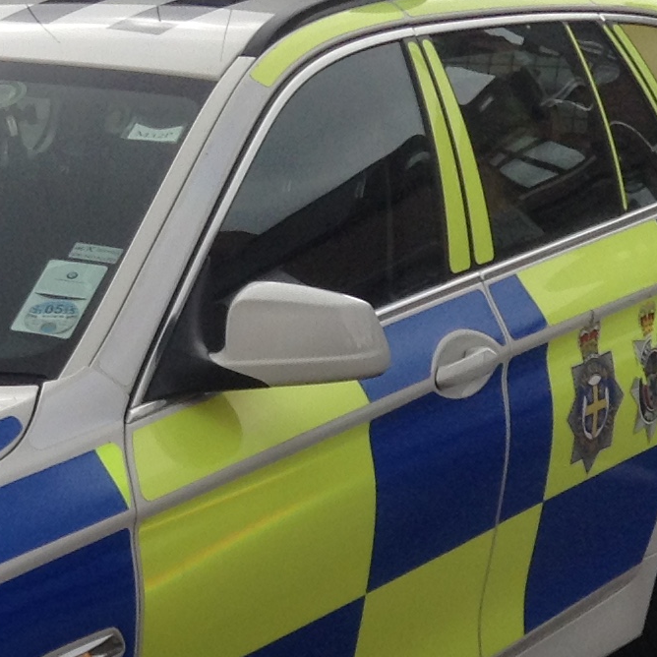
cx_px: -154
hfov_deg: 14.8
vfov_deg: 15.1
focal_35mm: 113
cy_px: 696
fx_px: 2426
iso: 25
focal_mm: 3.3
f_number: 2.4
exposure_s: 1/196
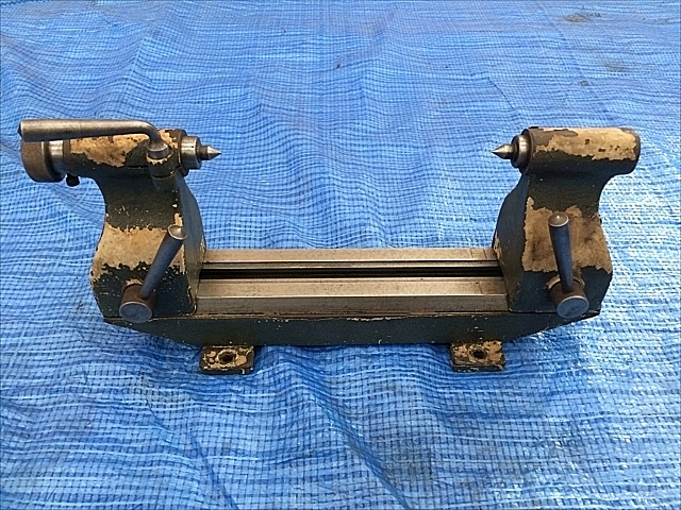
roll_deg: -0.7
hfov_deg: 61.7
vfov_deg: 48.2
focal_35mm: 29
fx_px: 571
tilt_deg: -44.7
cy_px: 255
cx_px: 340
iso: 100
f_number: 2.2
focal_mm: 4.15
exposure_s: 1/30
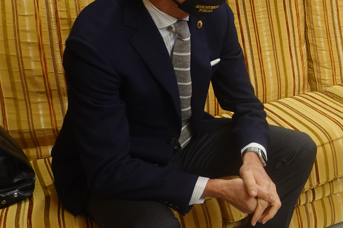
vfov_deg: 22.2
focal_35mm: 61
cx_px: 425
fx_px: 581
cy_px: 90
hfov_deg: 28.1
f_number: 2.8
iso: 320
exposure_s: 1/30
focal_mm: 9
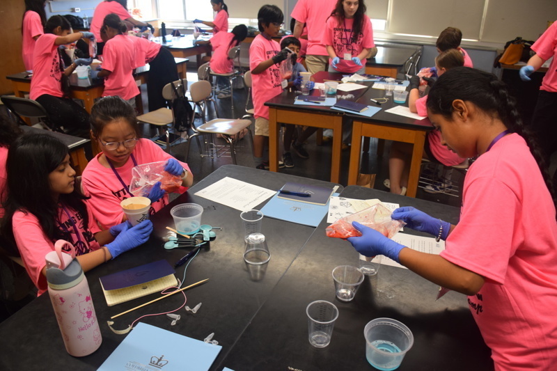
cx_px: 278
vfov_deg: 47.9
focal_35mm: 27
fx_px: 418
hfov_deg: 67.4
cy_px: 186
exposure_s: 1/60
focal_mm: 18
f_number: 4
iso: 800
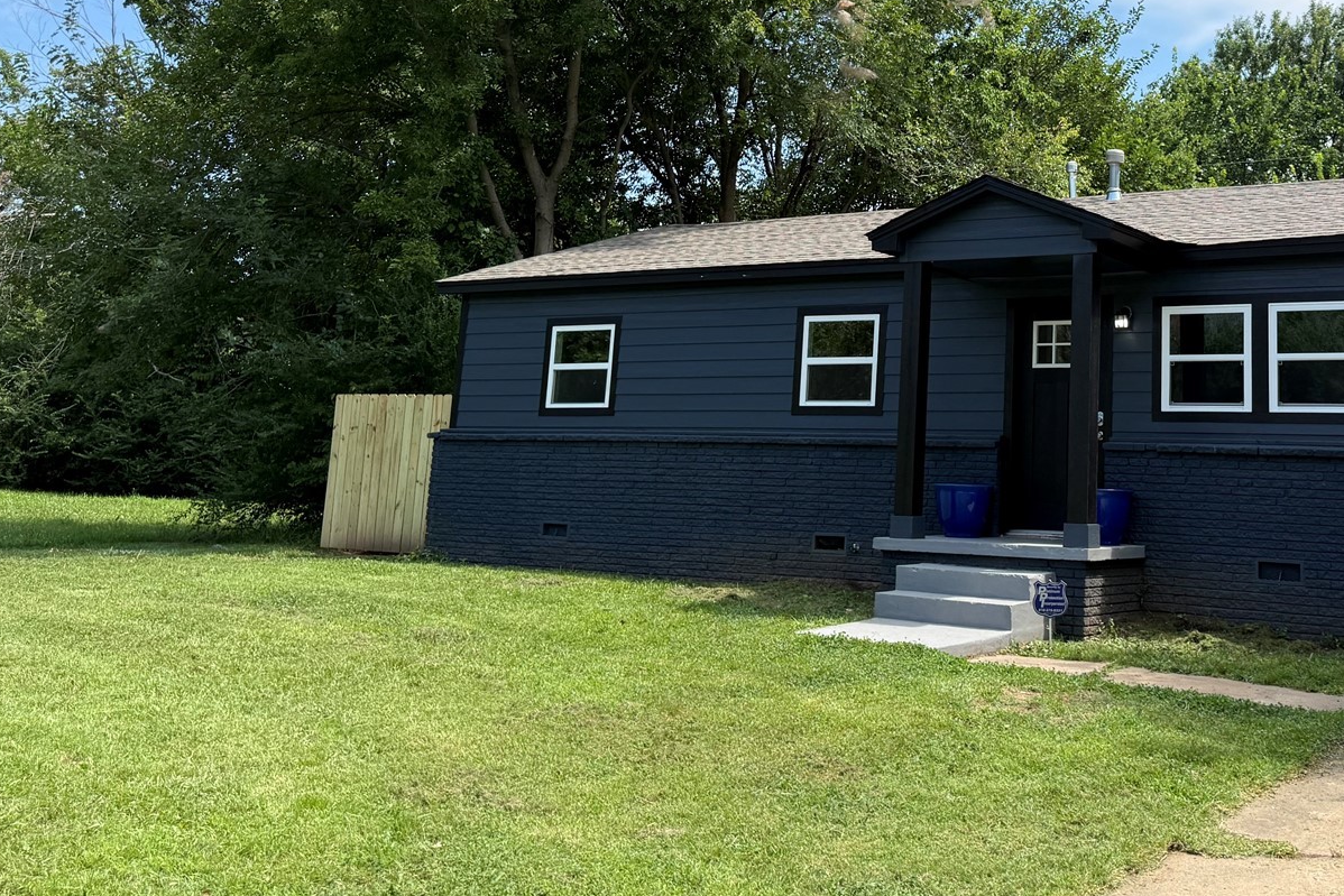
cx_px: 952
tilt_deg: +11.2
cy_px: 219
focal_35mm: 40
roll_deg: -2.7
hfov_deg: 47.2
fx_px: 1493
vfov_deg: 32.7
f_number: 1.78
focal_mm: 6.76
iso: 100
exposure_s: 1/2801
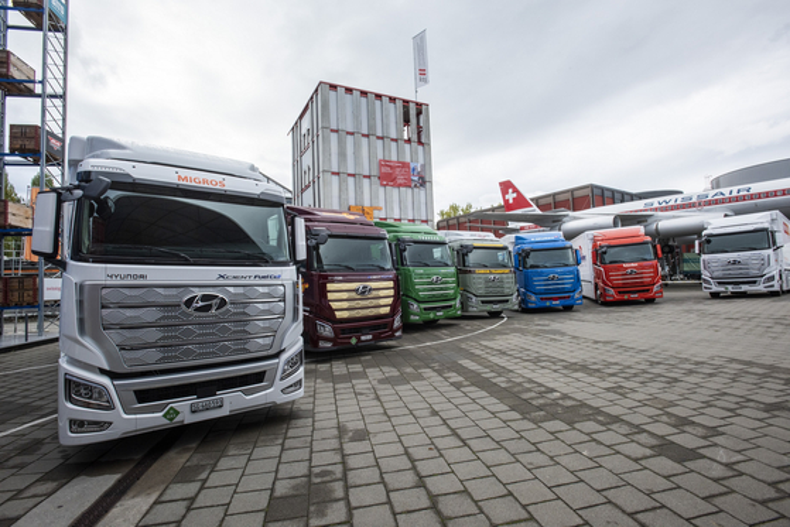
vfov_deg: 70.5
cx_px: 395
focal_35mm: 17
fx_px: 373
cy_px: 264
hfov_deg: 93.3
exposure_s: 1/250
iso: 500
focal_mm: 17
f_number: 16
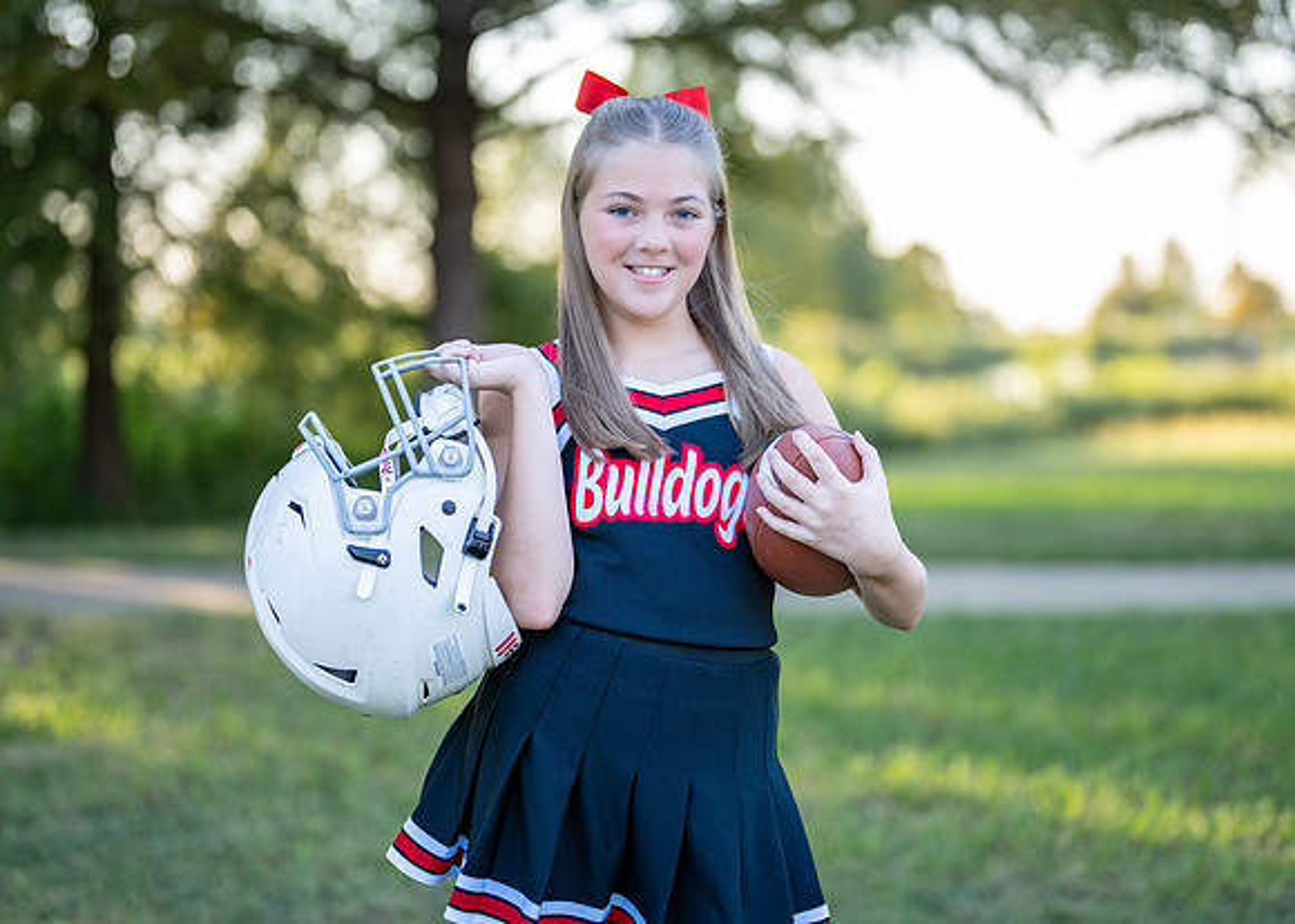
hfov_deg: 31.4
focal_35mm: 63
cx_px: 676
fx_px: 2305
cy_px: 408
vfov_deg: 22.7
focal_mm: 50
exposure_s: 1/1600
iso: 250
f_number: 1.2
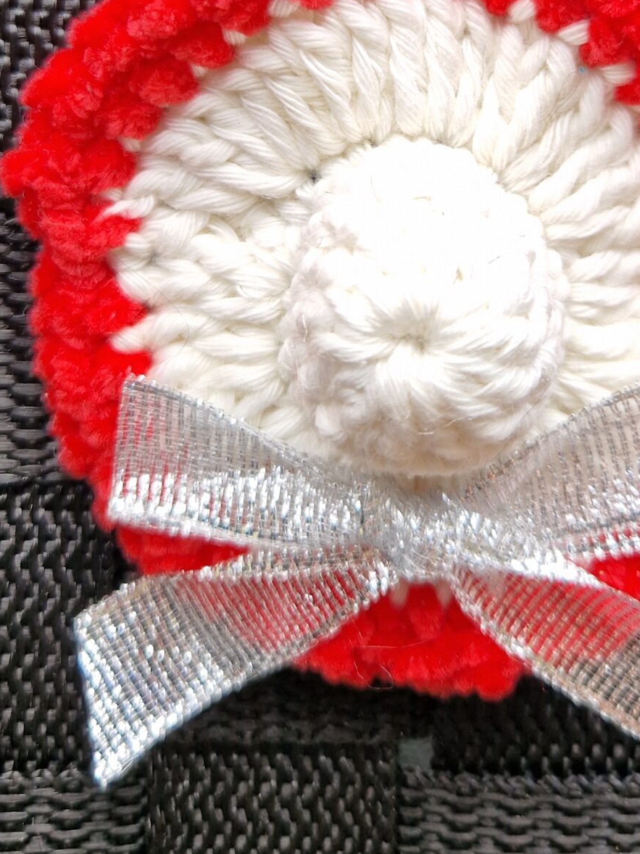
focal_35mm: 50
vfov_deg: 36.6
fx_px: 1233
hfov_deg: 29.0
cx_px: 375
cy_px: 144
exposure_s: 1/180
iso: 50
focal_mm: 5.4
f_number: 1.8
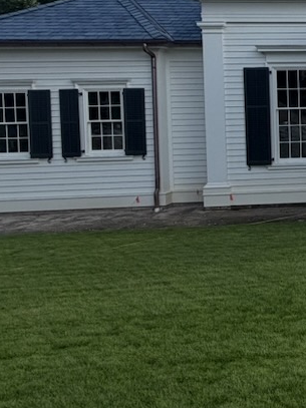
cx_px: 520
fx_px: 519
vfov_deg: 41.9
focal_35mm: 44
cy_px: 112
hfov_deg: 22.7
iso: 50
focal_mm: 2.22
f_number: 2.2
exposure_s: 1/502
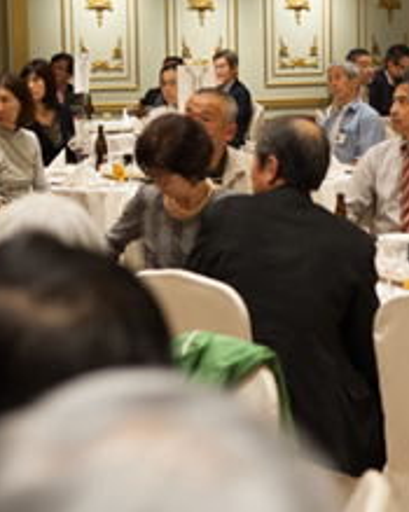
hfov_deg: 15.9
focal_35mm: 96
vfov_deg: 20.0
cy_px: 302
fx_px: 1454
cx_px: 351
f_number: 2.8
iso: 640
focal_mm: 35
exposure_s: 1/100
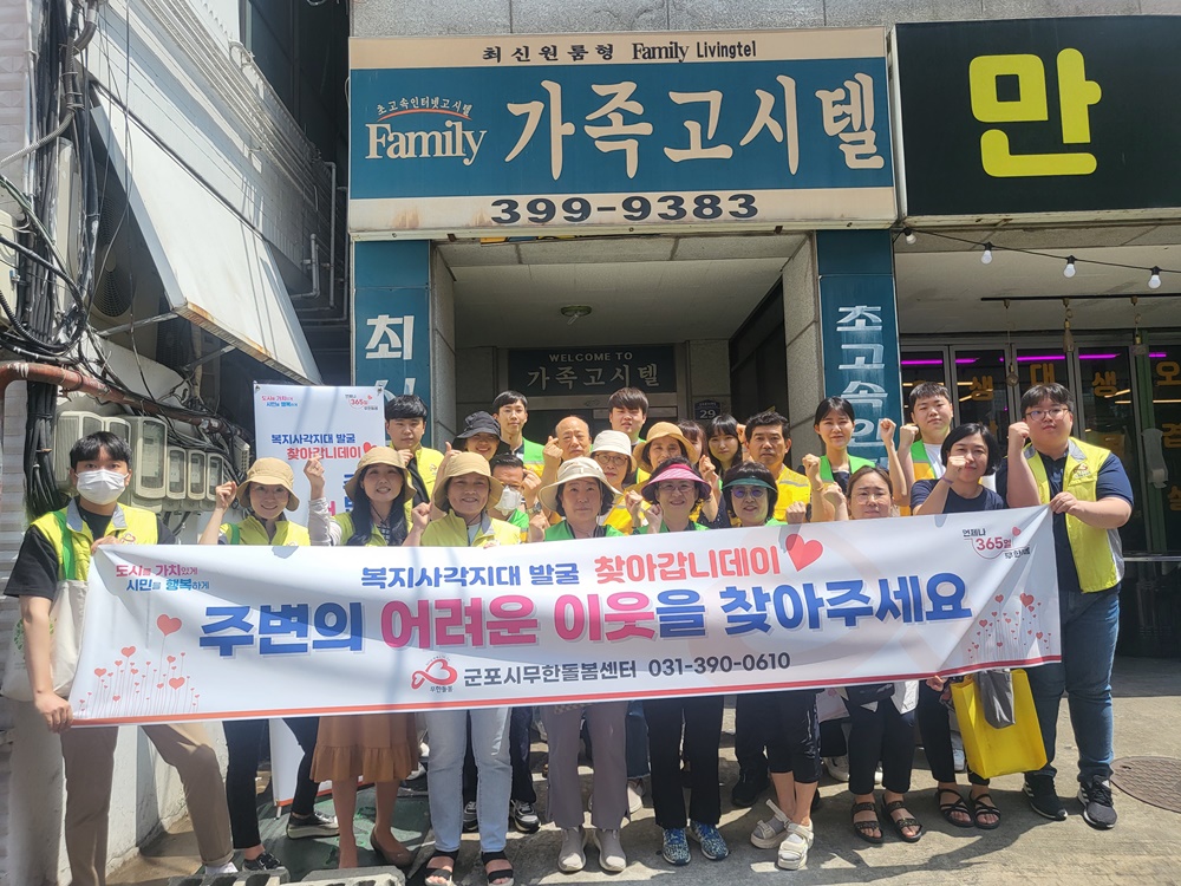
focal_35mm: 26
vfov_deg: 53.1
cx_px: 590
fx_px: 887
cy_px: 443
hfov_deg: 67.3
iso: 50
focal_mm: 4.25
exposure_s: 1/2321
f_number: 1.8
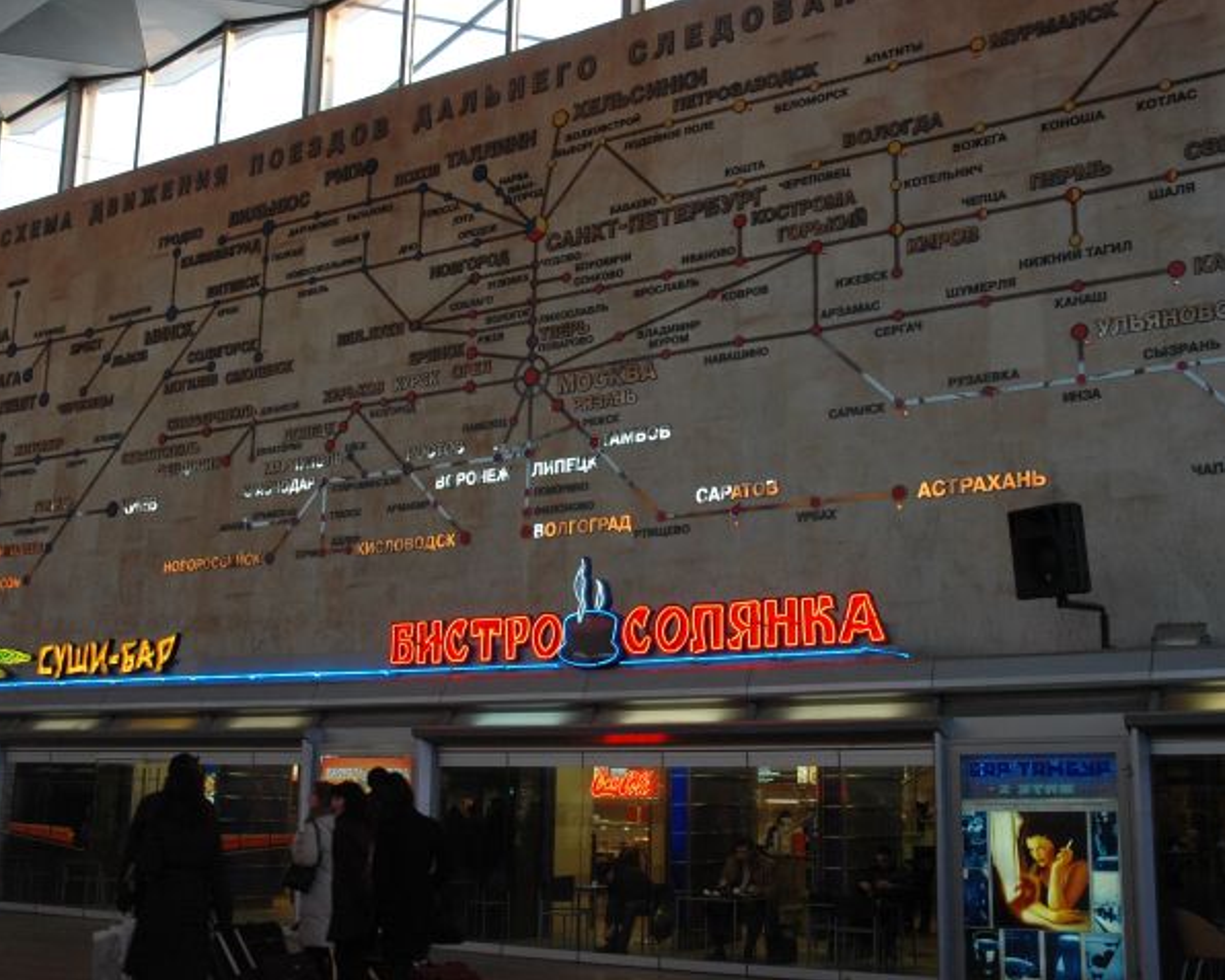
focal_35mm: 43
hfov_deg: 43.3
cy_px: 489
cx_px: 642
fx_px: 1544
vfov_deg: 35.2
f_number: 5.6
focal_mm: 25
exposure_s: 1/50
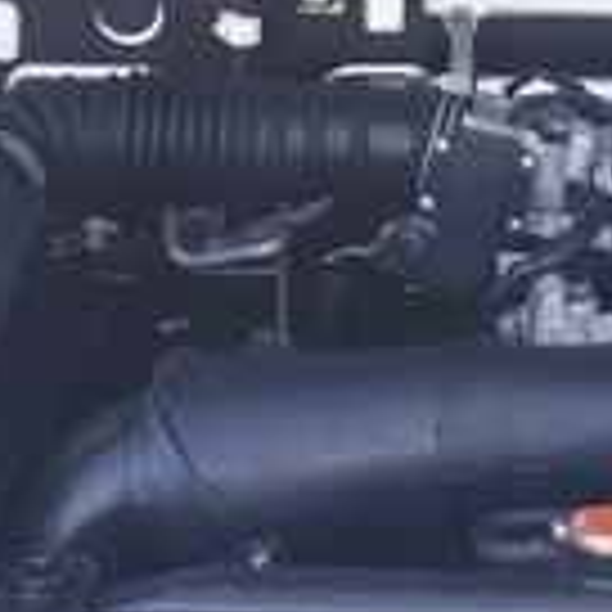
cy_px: -88
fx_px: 2320
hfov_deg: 14.5
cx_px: 738
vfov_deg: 14.6
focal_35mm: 116
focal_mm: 3.6
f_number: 1.9
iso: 50
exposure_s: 1/50
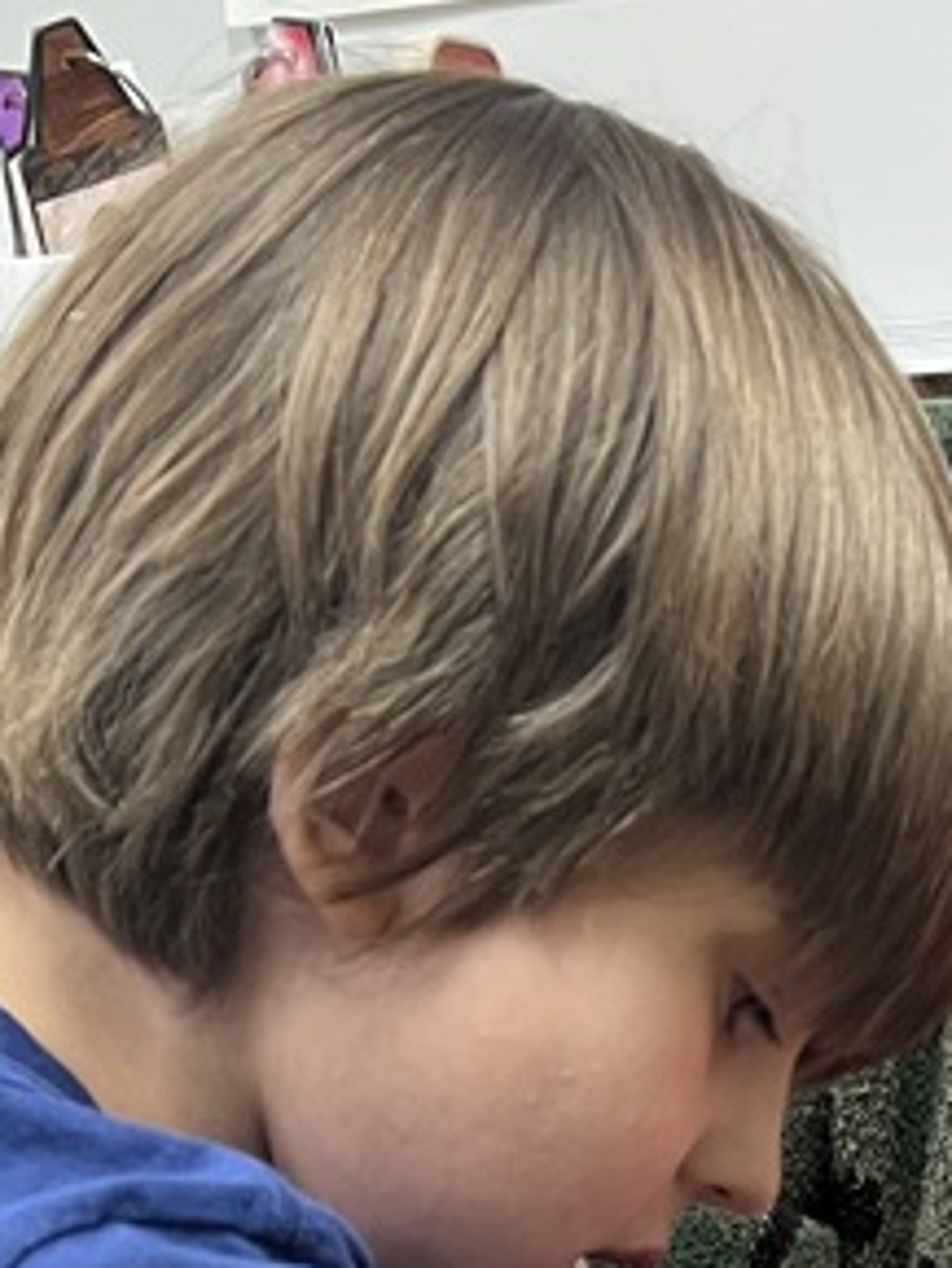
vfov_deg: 17.8
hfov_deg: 15.8
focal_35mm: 92
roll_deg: +2.6
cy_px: 2163
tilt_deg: -24.0
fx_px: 3371
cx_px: 908
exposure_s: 1/60
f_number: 1.5
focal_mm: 5.7
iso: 160
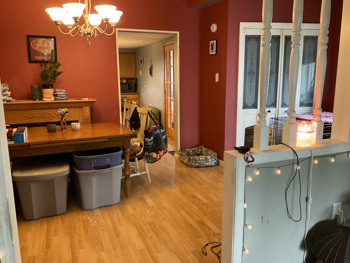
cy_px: 132
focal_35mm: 29
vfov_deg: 48.2
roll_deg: +0.3
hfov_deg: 61.7
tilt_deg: -10.1
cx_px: 175
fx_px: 293
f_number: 1.8
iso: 250
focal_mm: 3
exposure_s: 1/40
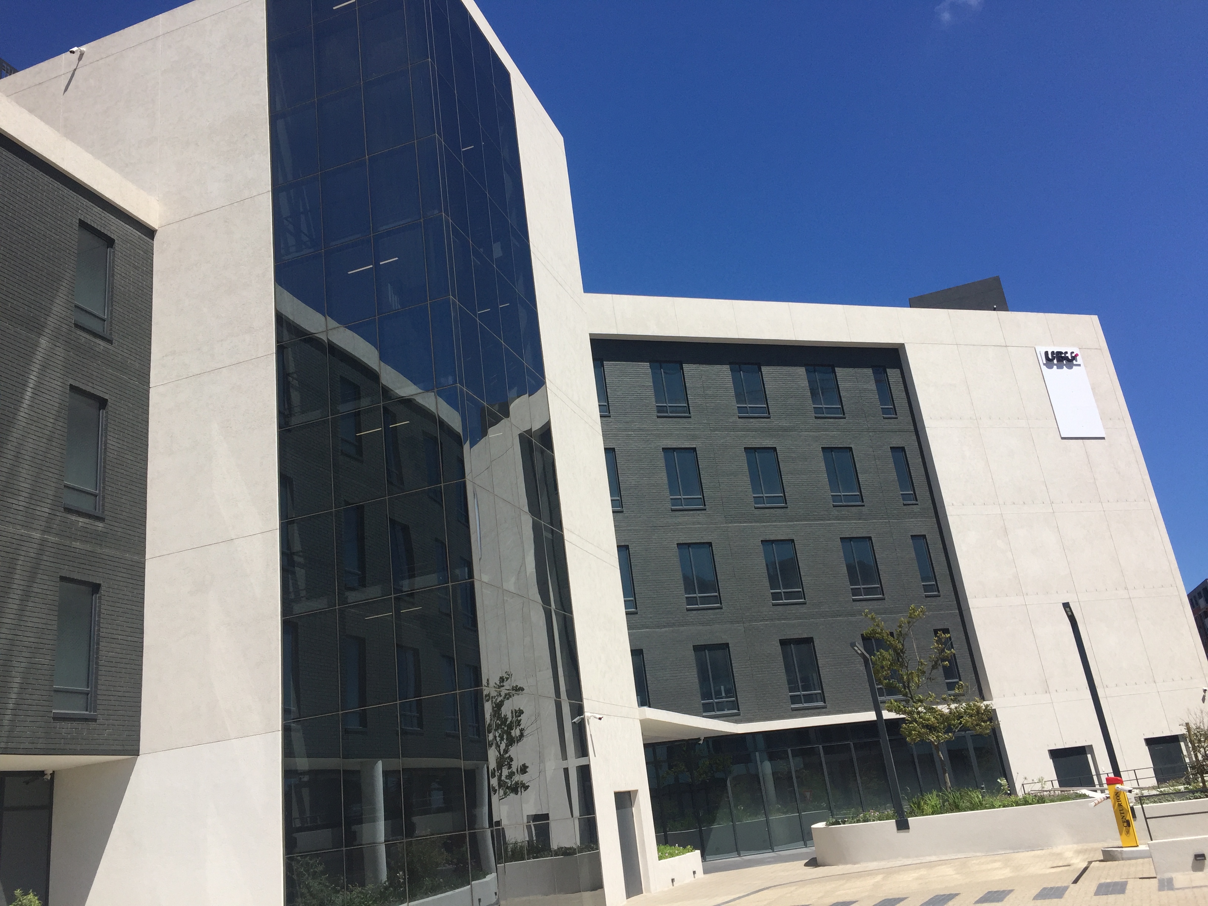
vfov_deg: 48.2
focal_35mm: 29
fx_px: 1012
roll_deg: +7.7
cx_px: 604
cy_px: 453
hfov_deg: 61.7
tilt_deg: +16.4
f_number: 2.2
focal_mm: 4.15
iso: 32
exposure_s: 1/3300
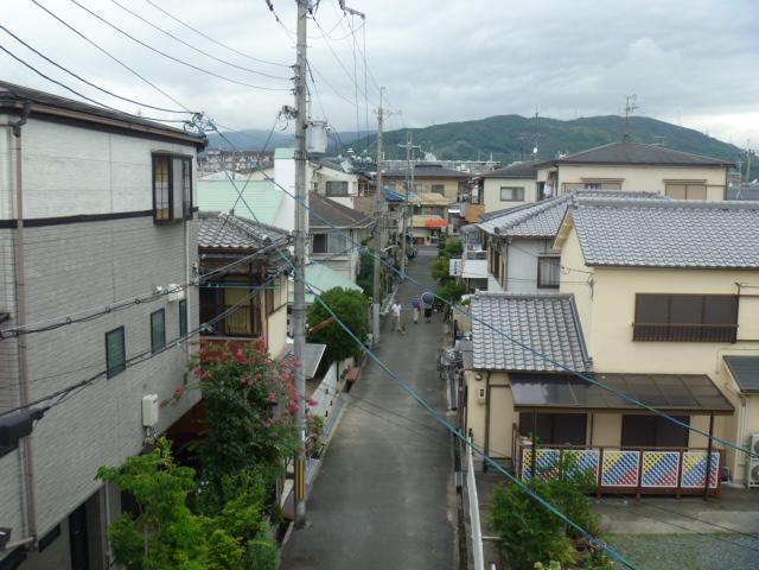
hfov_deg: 52.6
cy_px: 285
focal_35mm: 35
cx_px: 380
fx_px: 767
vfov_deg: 40.7
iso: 80
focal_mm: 6.3
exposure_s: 1/200
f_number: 4.5
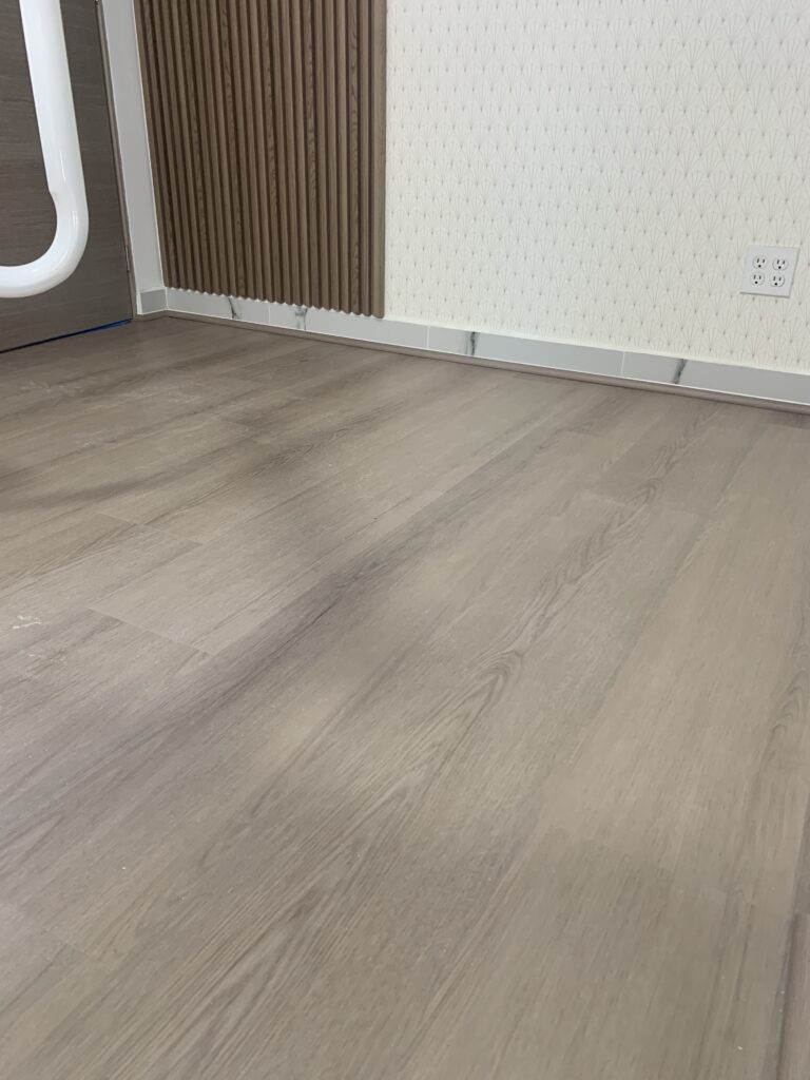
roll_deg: -1.0
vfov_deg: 67.3
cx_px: 405
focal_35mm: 26
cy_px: 540
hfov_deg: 53.1
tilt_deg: -25.2
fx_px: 811
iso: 100
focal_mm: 4.25
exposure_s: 1/62
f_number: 1.8
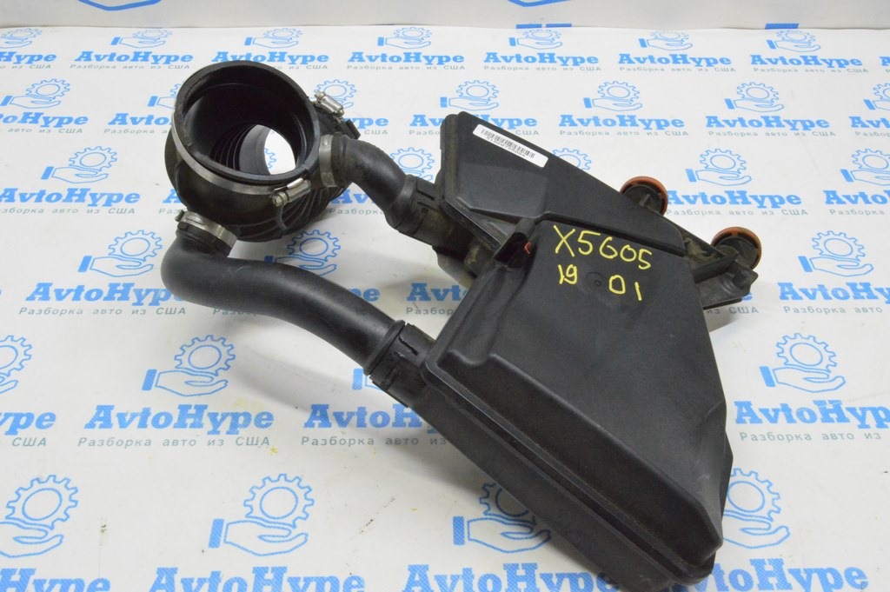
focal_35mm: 34
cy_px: 296
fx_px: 852
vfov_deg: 38.3
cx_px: 445
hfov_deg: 55.1
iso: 6400
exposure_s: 1/20
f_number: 20
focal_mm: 23
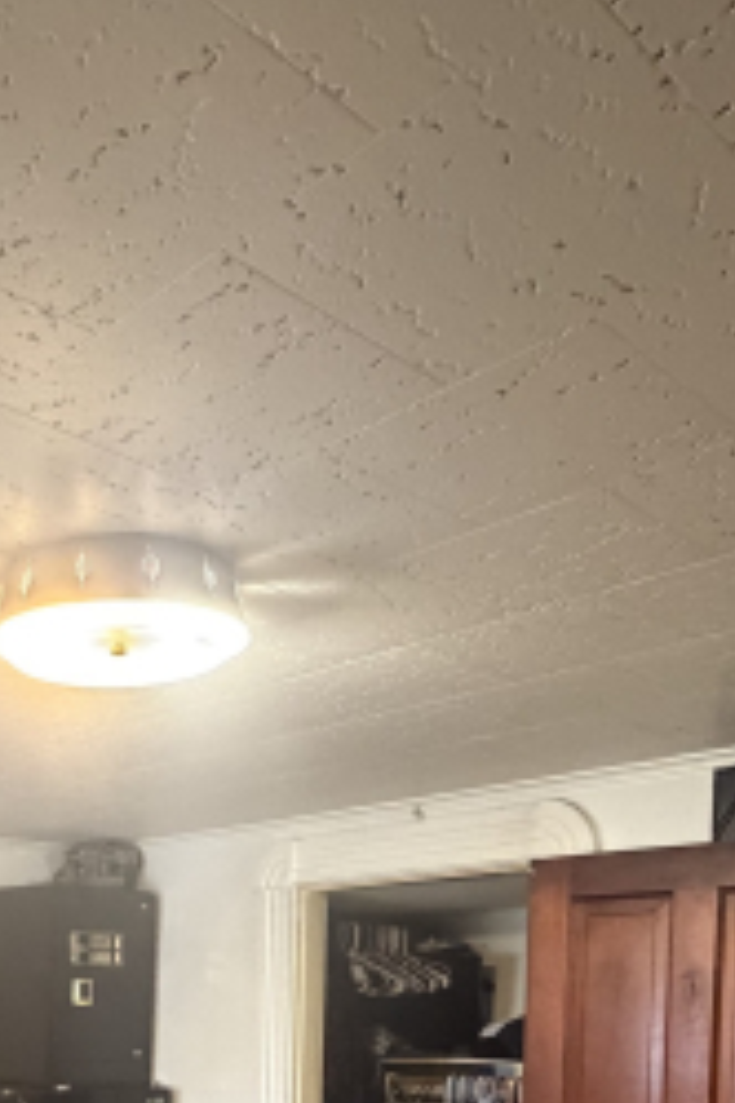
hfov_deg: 33.0
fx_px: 1194
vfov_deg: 43.4
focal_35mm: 39
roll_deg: -0.7
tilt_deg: -3.3
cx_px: 126
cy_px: 1072
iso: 1000
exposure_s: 1/60
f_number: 2.2
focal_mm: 2.22
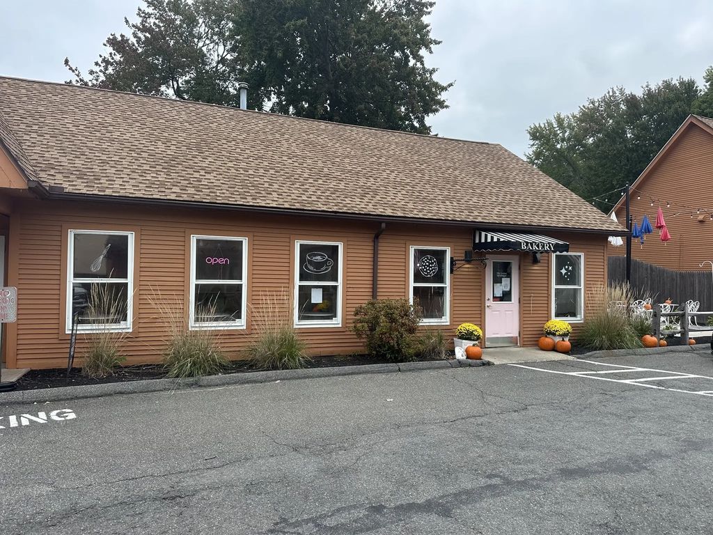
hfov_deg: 71.6
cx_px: 356
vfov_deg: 56.8
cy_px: 268
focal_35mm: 24
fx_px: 494
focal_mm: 6.86
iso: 80
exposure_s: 1/1412
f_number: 1.78
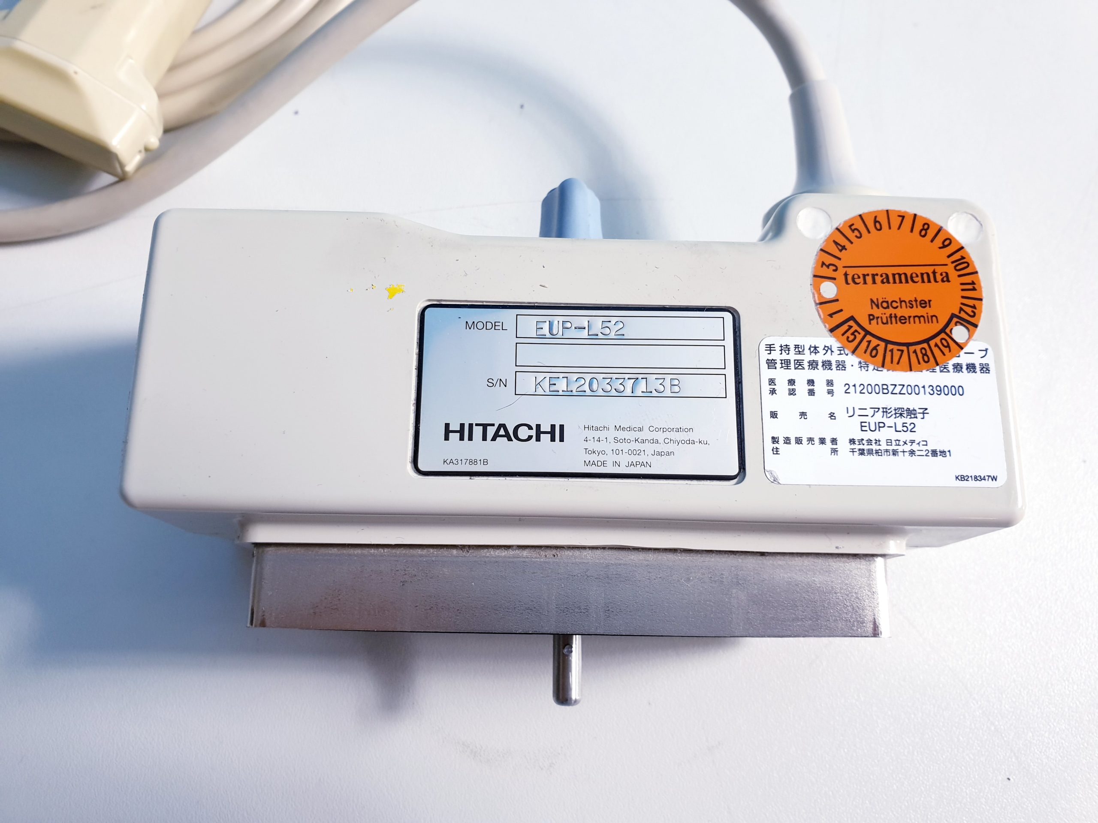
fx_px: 825
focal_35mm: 26
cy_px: 412
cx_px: 549
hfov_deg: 67.3
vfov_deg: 53.1
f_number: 2.4
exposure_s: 1/50
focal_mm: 4.3
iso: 160
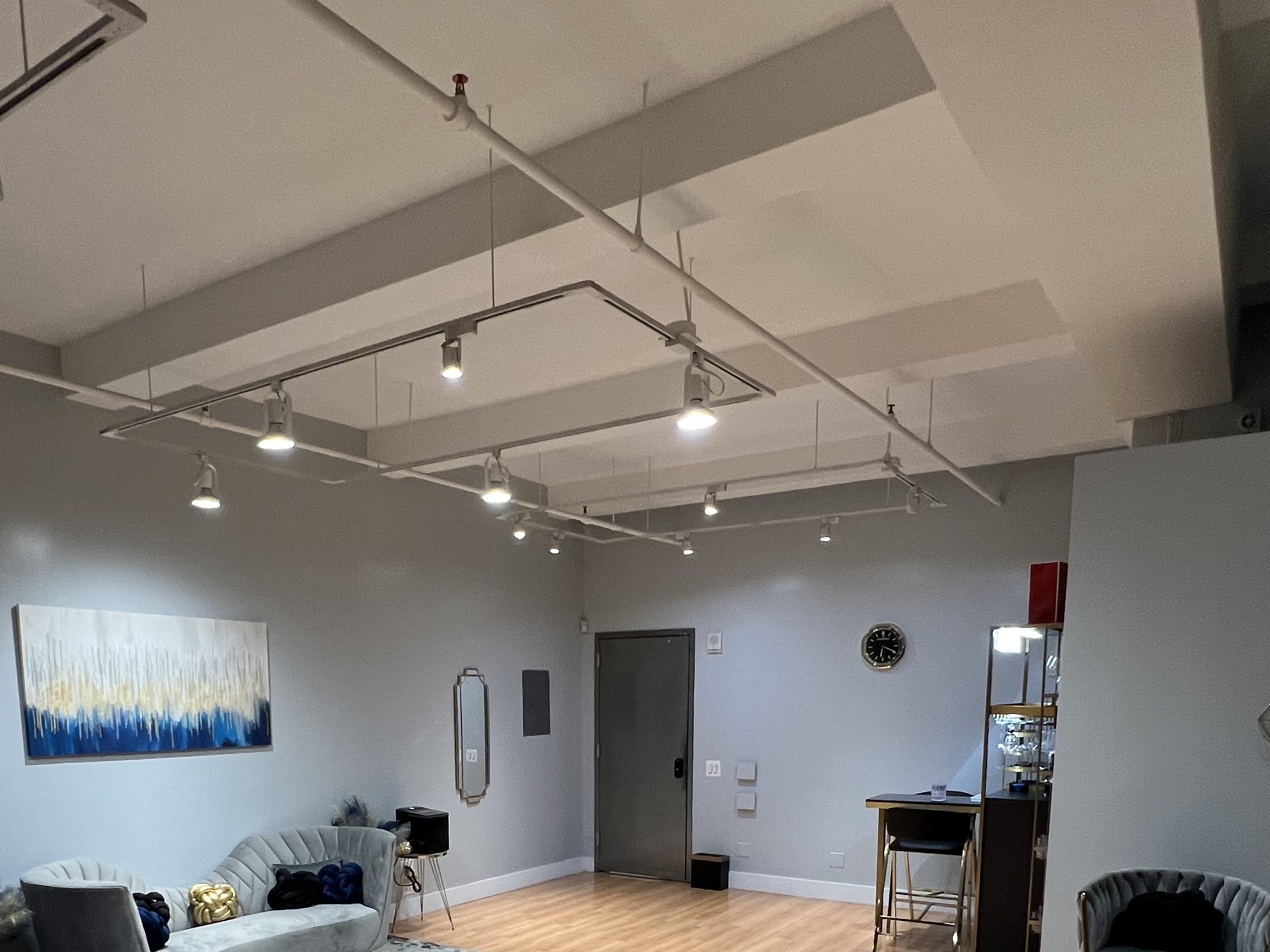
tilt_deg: -9.4
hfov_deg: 69.2
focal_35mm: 25
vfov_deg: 49.0
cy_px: 858
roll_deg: +1.0
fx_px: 917
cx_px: 561
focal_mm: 1.57
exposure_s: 1/60
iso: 200
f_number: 1.8
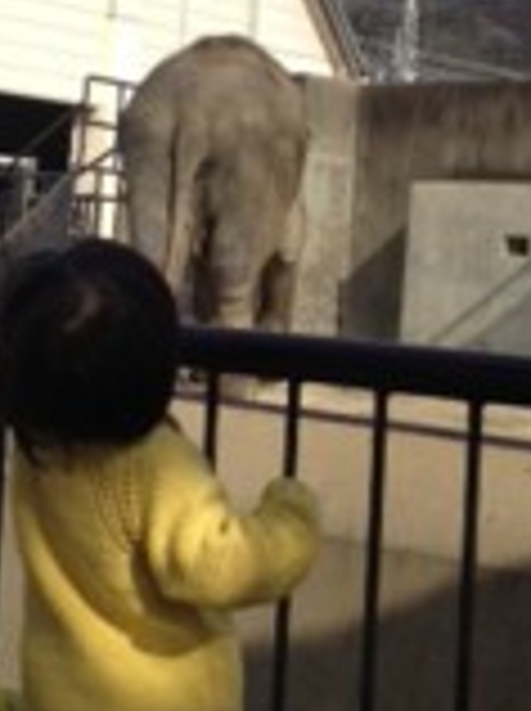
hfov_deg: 14.7
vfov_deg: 19.6
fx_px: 2051
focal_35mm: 100
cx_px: 94
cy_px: 234
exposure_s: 1/1534
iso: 50
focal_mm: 4.28
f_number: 2.4
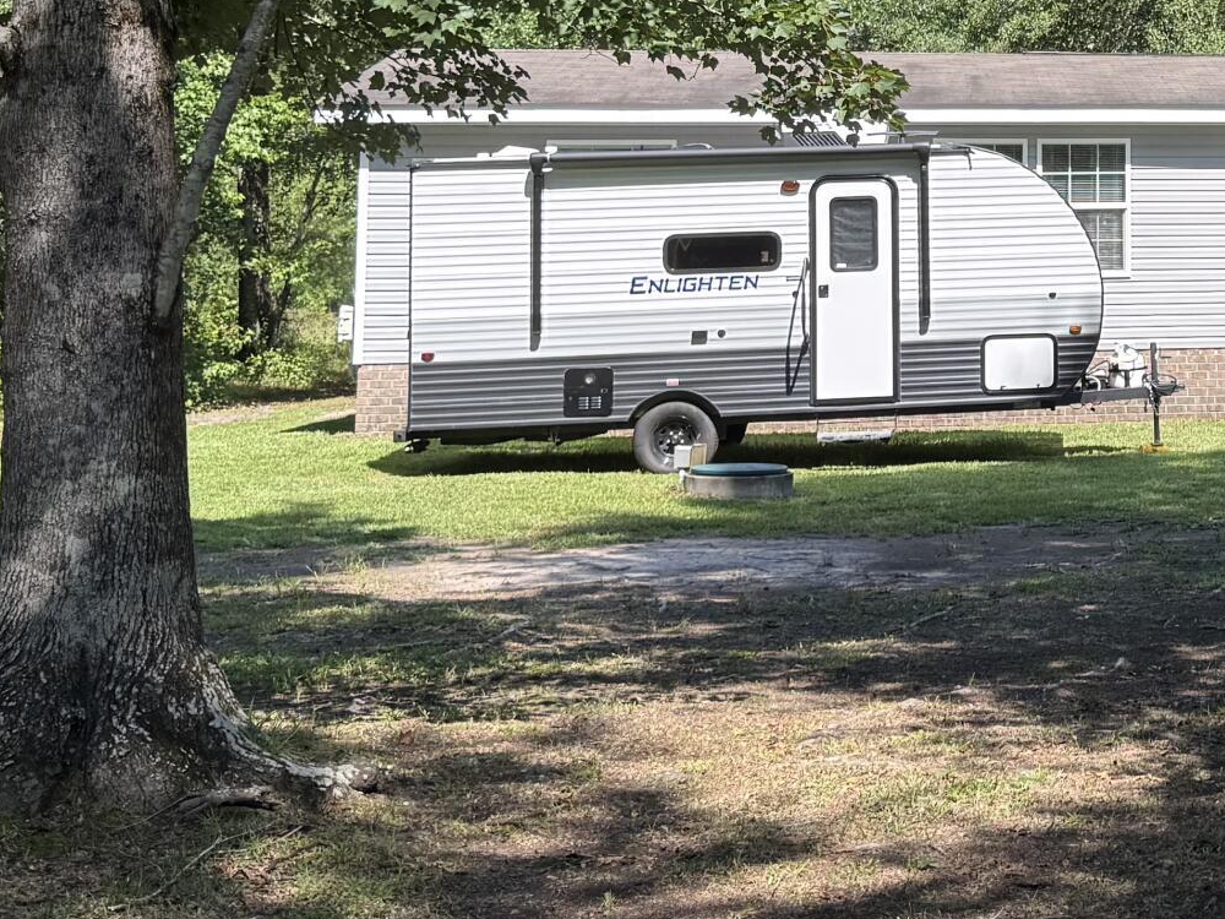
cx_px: 1370
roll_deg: +0.5
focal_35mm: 72
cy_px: 0
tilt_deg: +6.3
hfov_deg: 25.0
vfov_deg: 19.8
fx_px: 2548
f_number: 1.78
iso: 100
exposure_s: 1/1727
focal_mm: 6.76
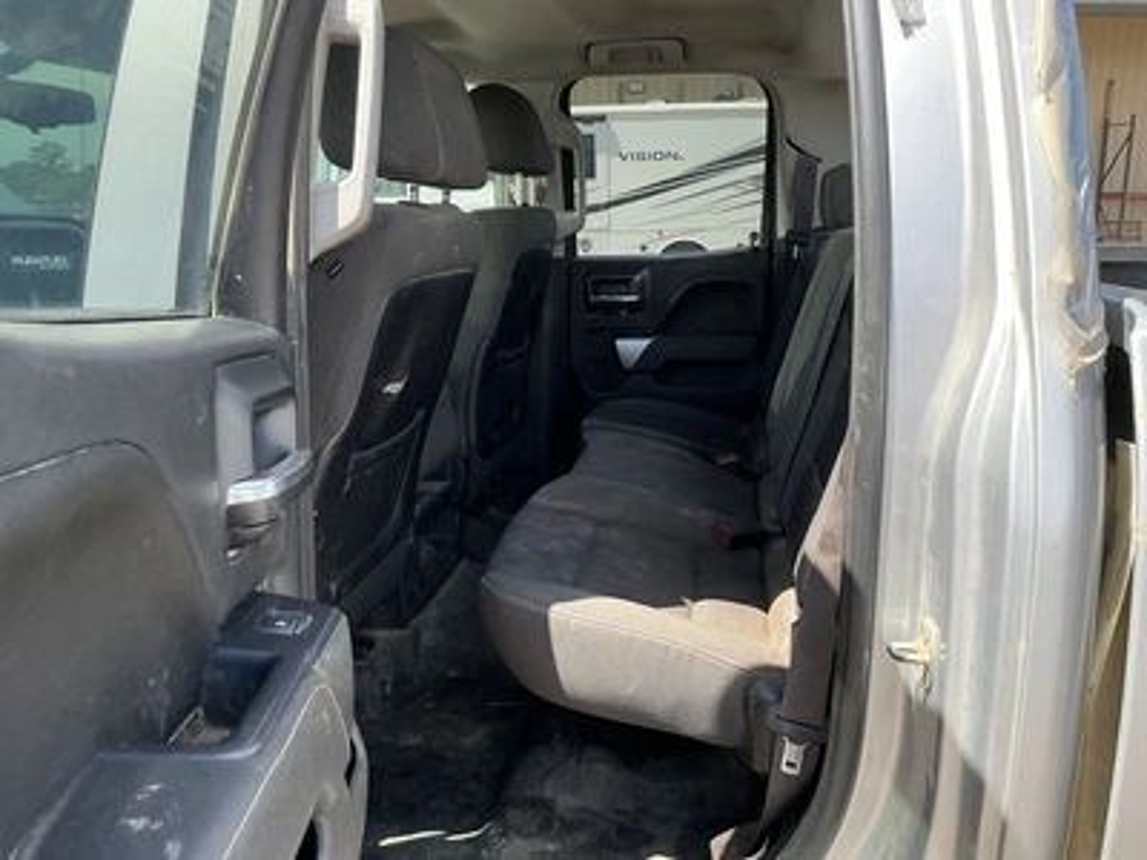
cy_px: 430
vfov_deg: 49.7
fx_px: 928
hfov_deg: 63.4
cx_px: 574
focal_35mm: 28
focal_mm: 3
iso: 25
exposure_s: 1/280
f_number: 1.8
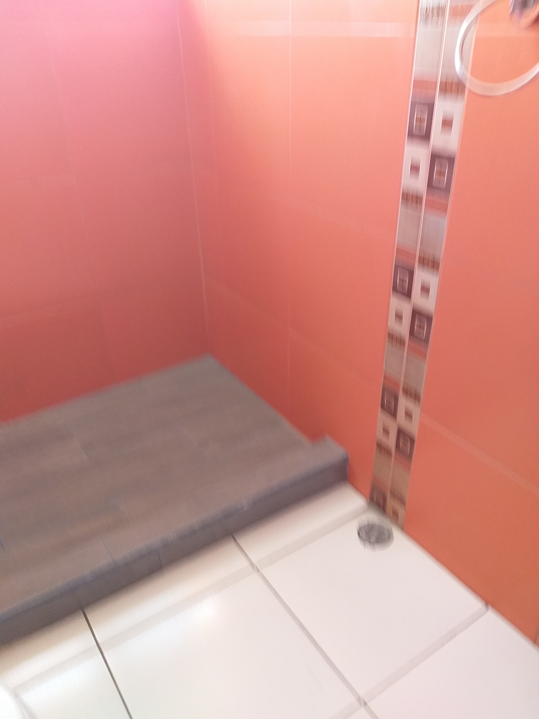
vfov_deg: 67.3
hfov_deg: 53.1
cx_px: 270
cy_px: 360
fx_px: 540
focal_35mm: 26
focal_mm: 3.93
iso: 160
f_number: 1.7
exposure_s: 1/30
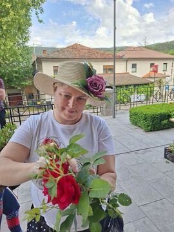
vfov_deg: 73.9
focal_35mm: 23
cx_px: 87
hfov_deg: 58.9
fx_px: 154
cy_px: 116
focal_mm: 5.54
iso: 50
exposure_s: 1/245
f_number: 1.8
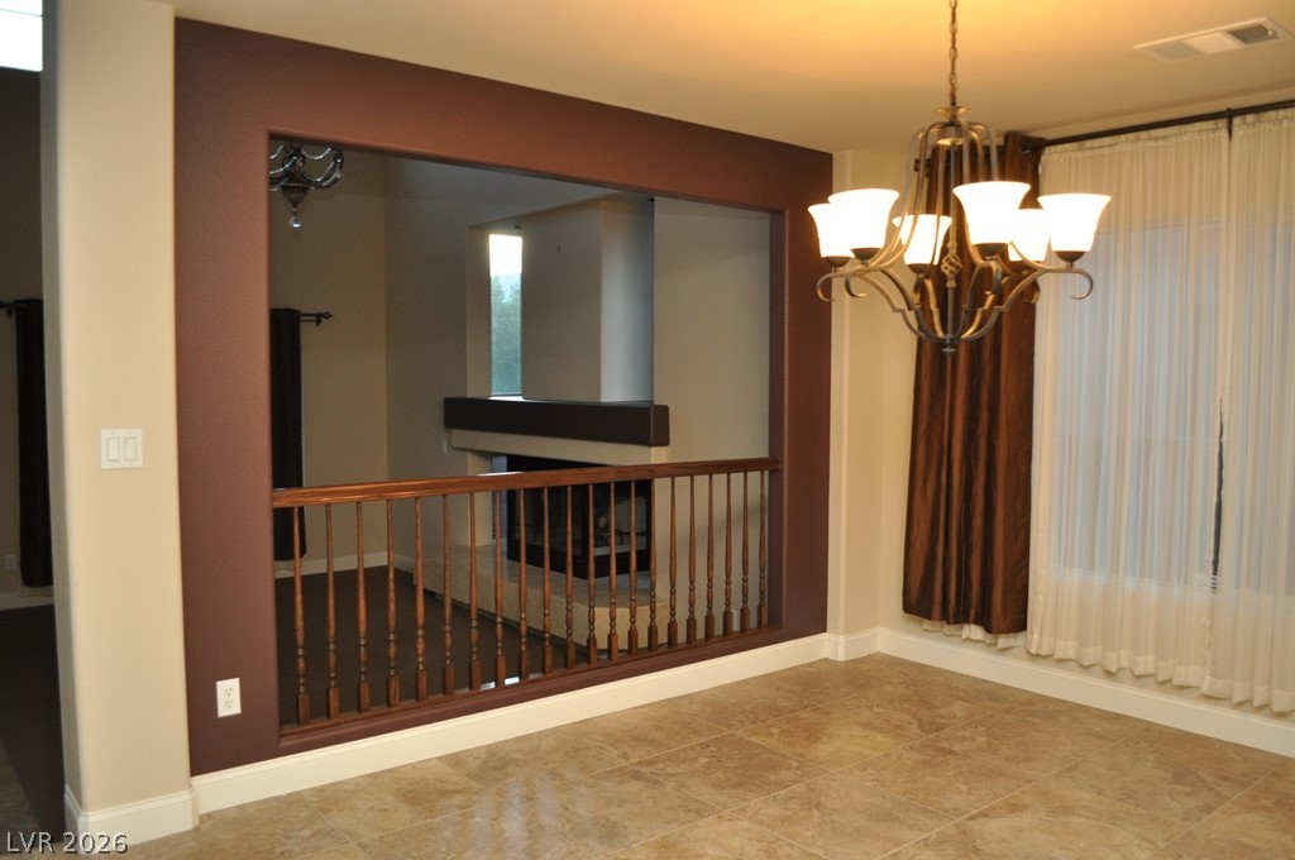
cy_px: 430
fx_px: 970
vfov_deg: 47.8
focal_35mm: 27
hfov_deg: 67.4
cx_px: 648
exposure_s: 1/60
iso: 800
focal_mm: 18
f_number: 4
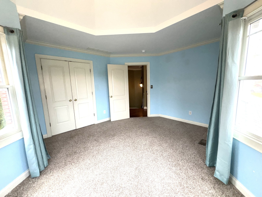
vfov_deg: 85.7
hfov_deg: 102.1
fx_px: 106
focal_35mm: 14
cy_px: 98
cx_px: 131
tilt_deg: -8.1
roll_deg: +1.8
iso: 160
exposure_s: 1/120
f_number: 2.2
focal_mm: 2.22
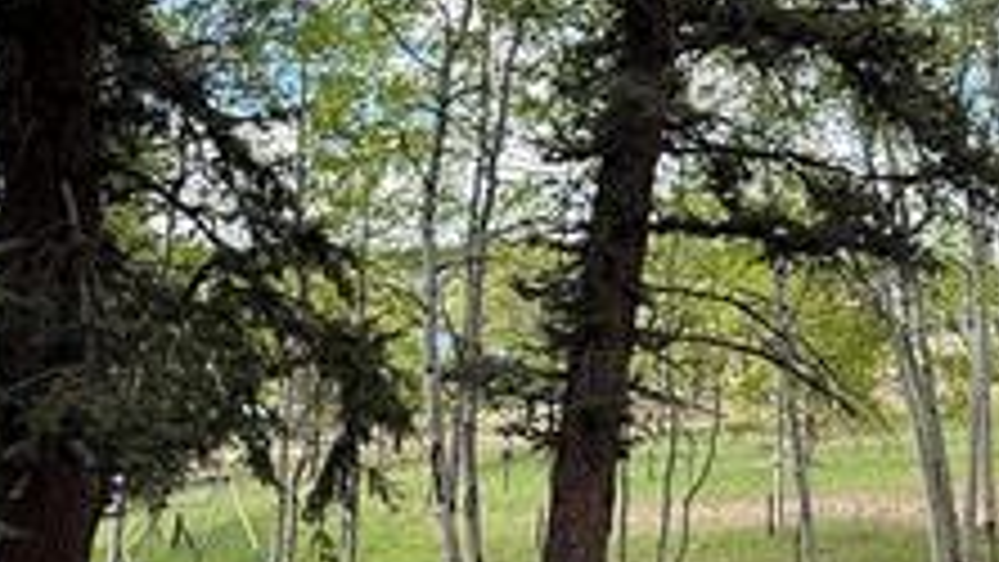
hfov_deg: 46.2
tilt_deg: +8.3
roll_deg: -2.2
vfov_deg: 26.6
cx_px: 585
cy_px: 115
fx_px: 1166
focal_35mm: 44
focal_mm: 2.22
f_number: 2.2
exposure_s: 1/479
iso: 64
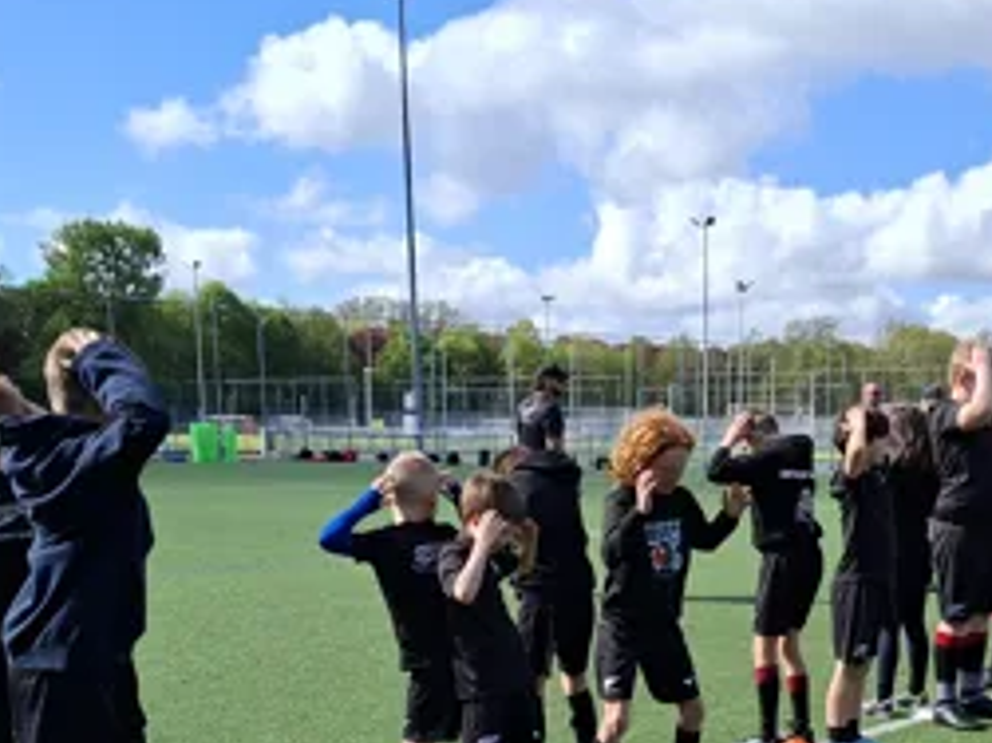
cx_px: 652
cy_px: 735
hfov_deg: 34.7
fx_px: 1575
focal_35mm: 55
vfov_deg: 25.3
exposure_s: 1/1961
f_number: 1.8
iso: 50
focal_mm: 5.54
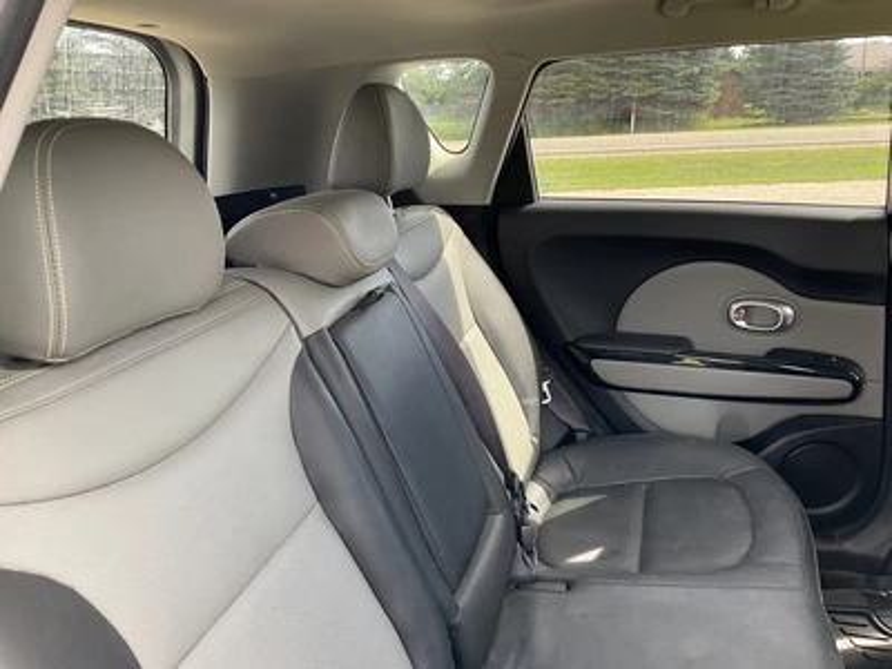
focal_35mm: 29
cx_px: 446
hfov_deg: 61.7
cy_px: 334
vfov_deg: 48.2
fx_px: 747
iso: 64
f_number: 1.8
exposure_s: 1/122
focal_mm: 3
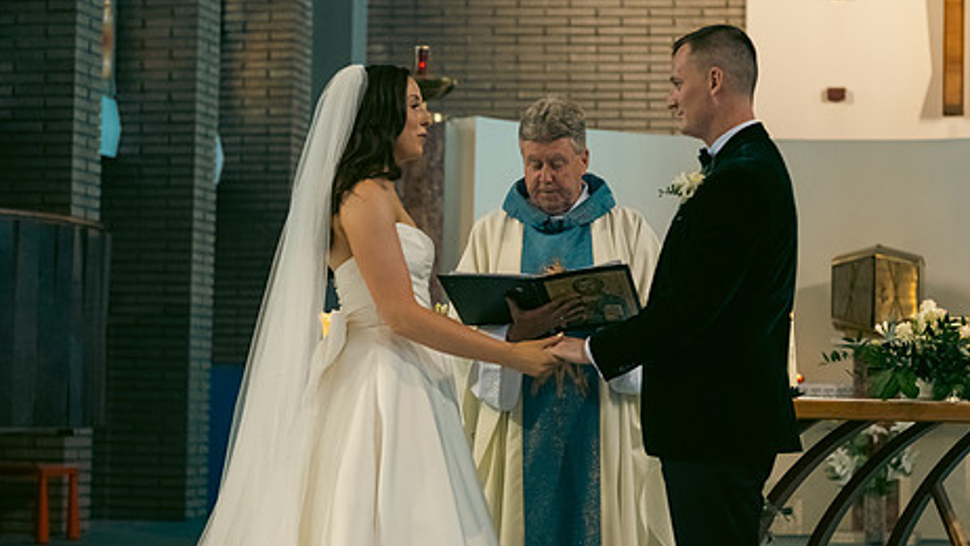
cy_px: 291
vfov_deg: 13.2
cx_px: 489
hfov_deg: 23.2
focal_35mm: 92
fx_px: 2367
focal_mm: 70
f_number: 3.5
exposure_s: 1/160
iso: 1000
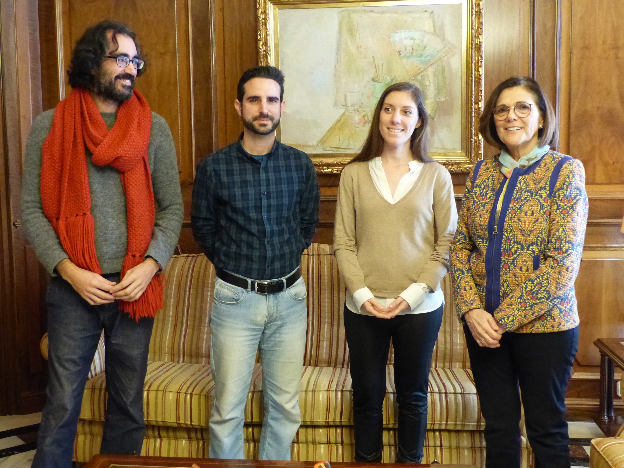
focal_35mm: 42
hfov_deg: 44.8
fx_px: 757
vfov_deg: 34.3
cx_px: 312
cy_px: 234
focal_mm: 7.6
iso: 800
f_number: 2.8
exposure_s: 1/40
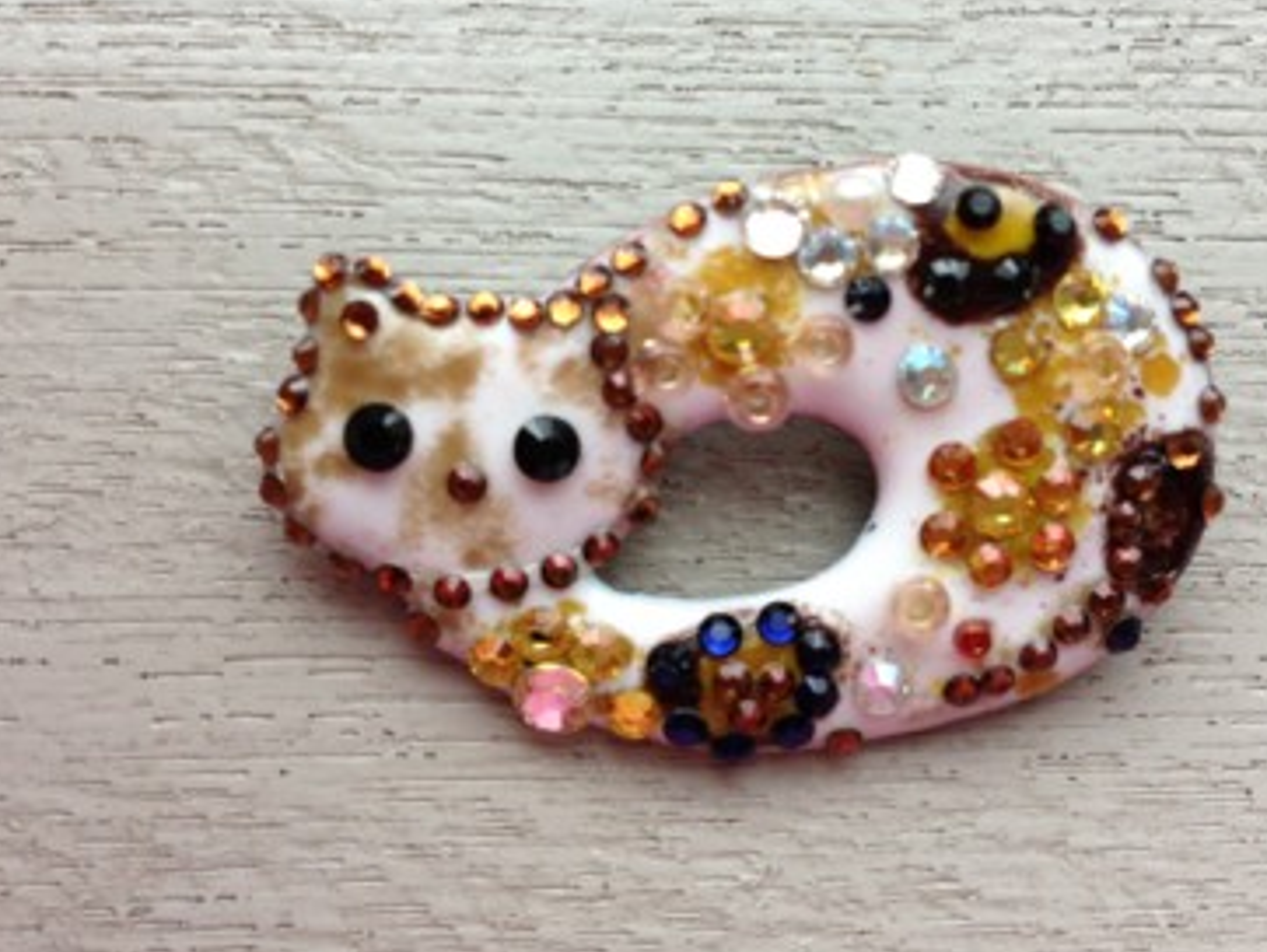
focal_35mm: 41
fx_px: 1502
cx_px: 704
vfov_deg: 35.2
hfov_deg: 45.7
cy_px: 455
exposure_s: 1/60
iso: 64
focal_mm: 4.13
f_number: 2.4
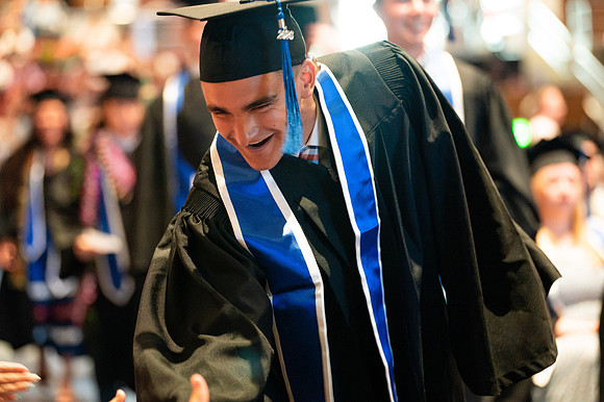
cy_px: 201
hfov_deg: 16.8
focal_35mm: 122
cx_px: 302
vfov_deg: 11.2
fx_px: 2046
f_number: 2.8
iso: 2500
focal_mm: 122
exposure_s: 1/125
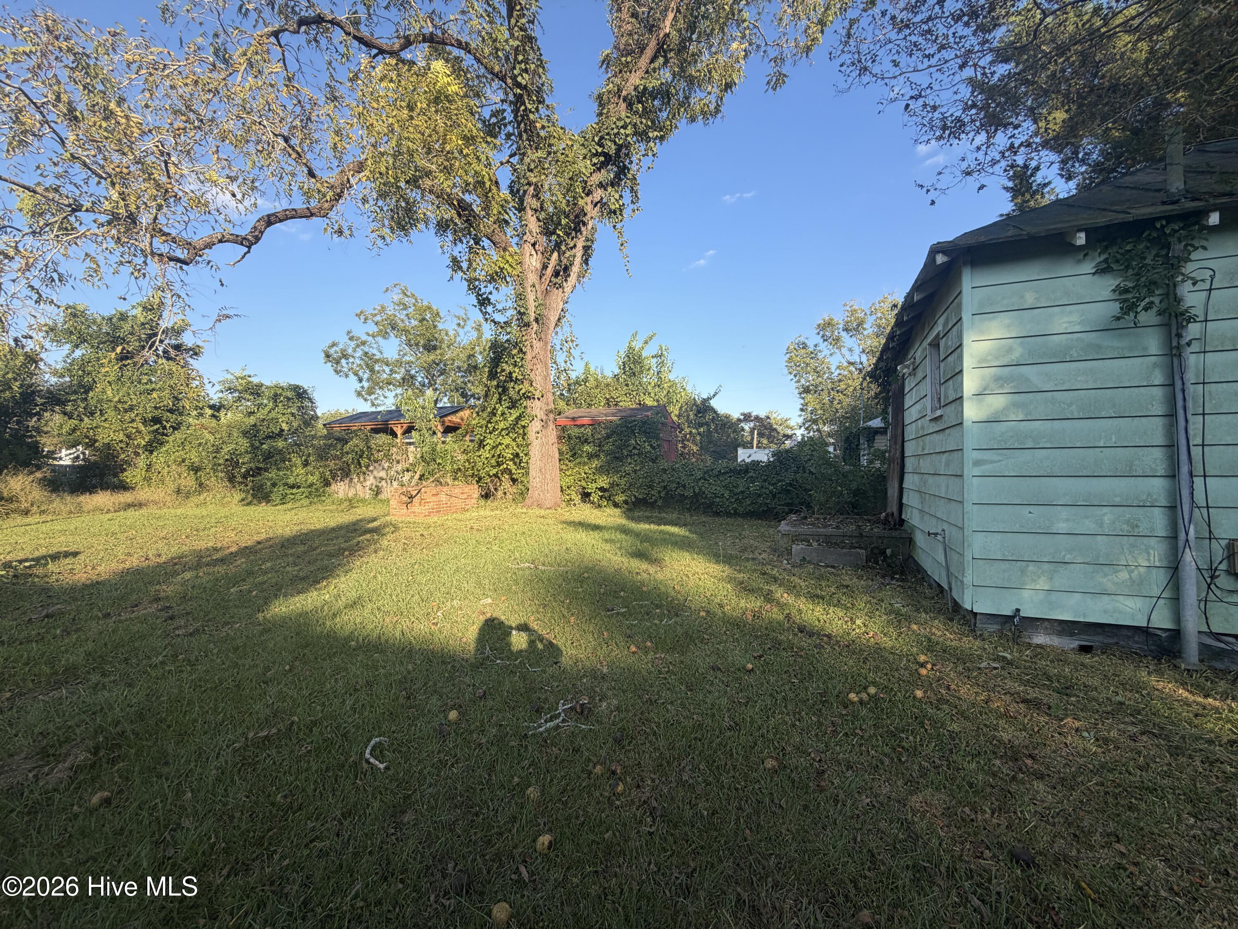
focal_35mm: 14
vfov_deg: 85.7
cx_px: 619
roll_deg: -0.7
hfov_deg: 102.1
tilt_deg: +2.6
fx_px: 501
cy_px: 464
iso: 40
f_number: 2.2
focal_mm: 2.22
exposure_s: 1/522
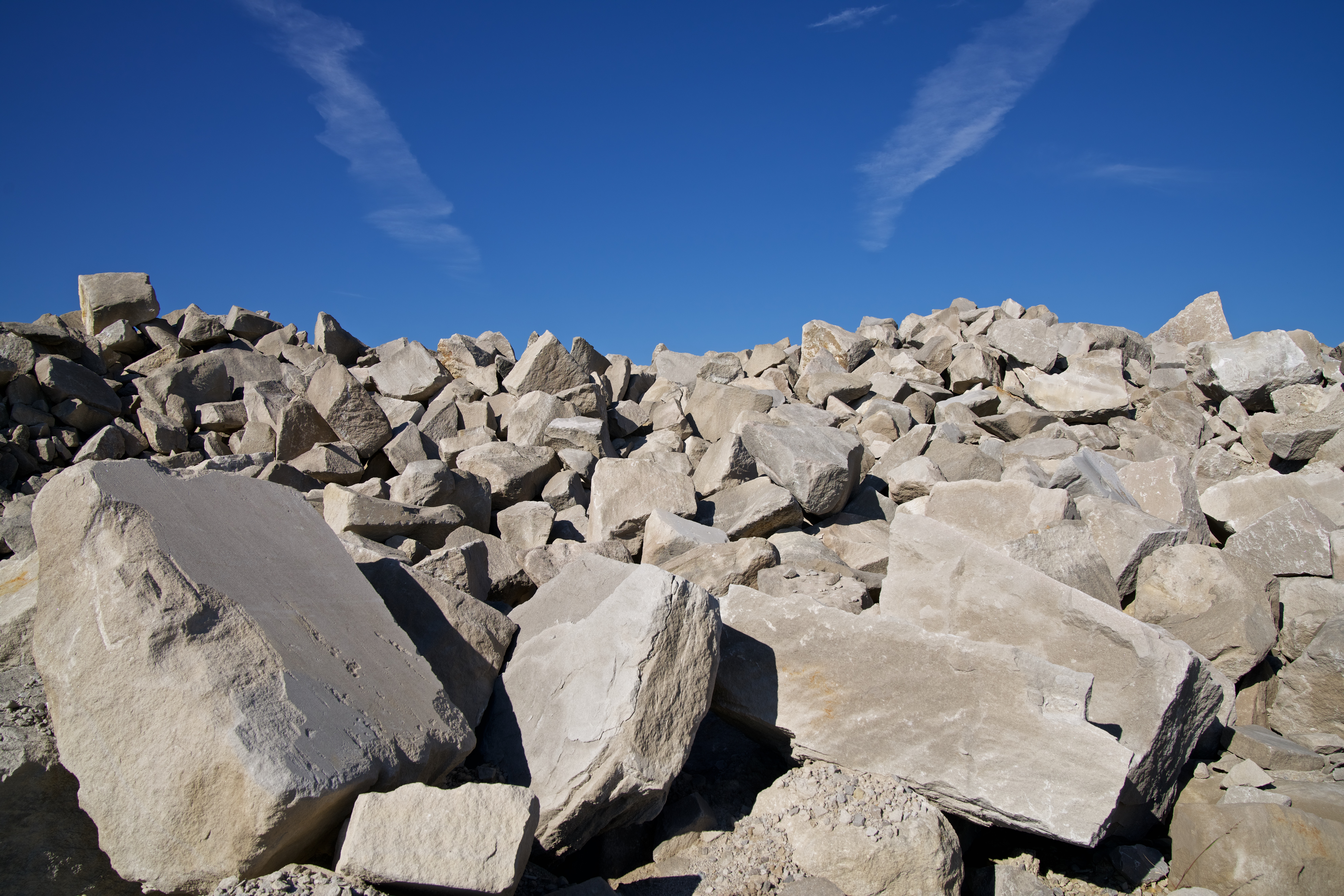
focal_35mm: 24
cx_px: 672
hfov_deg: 73.7
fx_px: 896
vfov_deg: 53.1
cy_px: 448
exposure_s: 1/400
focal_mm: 24
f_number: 8
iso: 100
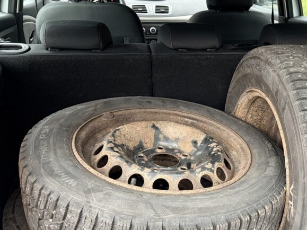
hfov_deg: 39.4
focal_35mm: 46
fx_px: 408
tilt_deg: -30.9
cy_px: 185
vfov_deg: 30.7
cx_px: 251
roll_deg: -2.6
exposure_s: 1/75
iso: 125
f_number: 1.6
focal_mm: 5.96
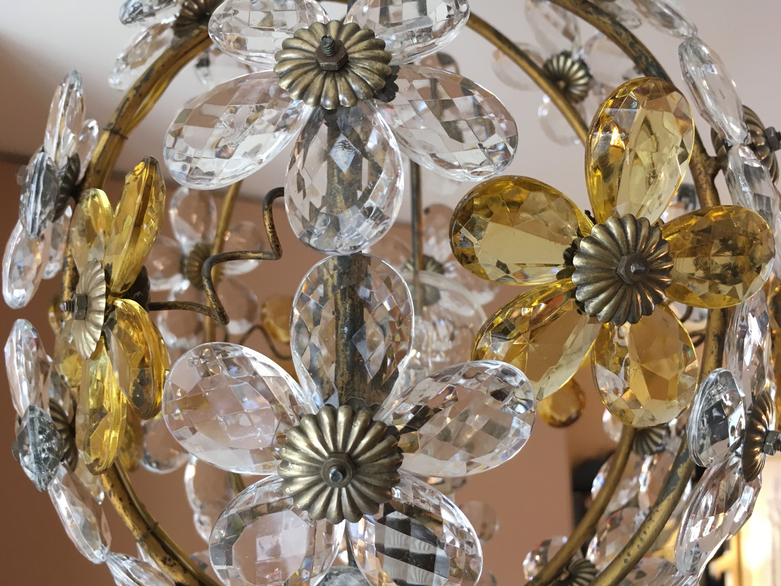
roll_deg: +0.7
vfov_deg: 48.2
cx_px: 390
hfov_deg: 61.7
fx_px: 654
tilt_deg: +10.5
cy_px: 293
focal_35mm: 29
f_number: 2.2
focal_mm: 4.15
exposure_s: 1/33
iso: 125
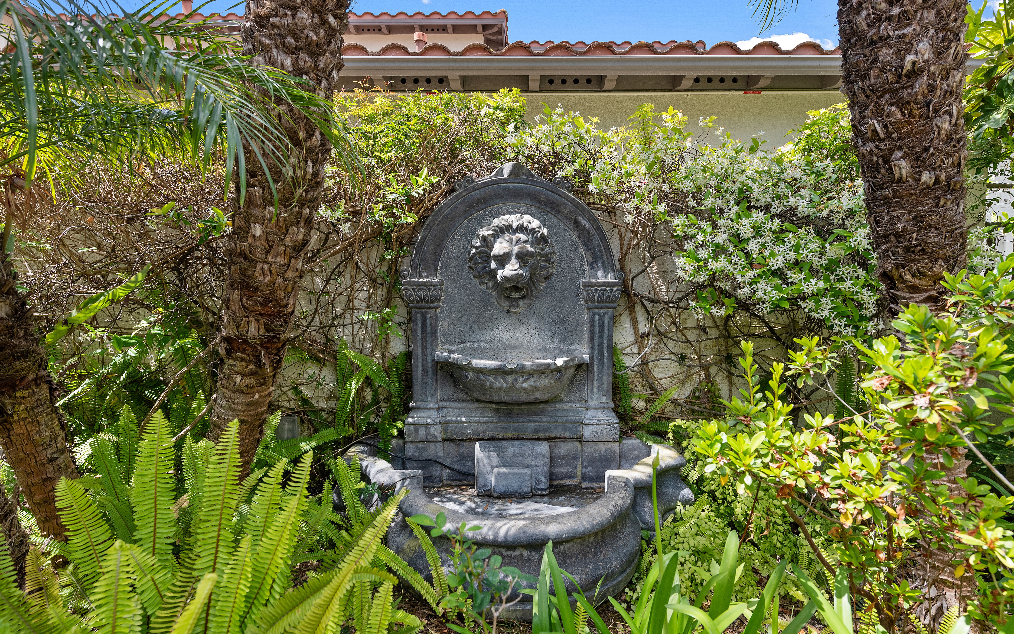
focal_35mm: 17
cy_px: 297
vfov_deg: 67.9
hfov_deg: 94.4
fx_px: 470
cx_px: 516
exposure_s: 1/320
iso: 400
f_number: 8
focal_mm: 16
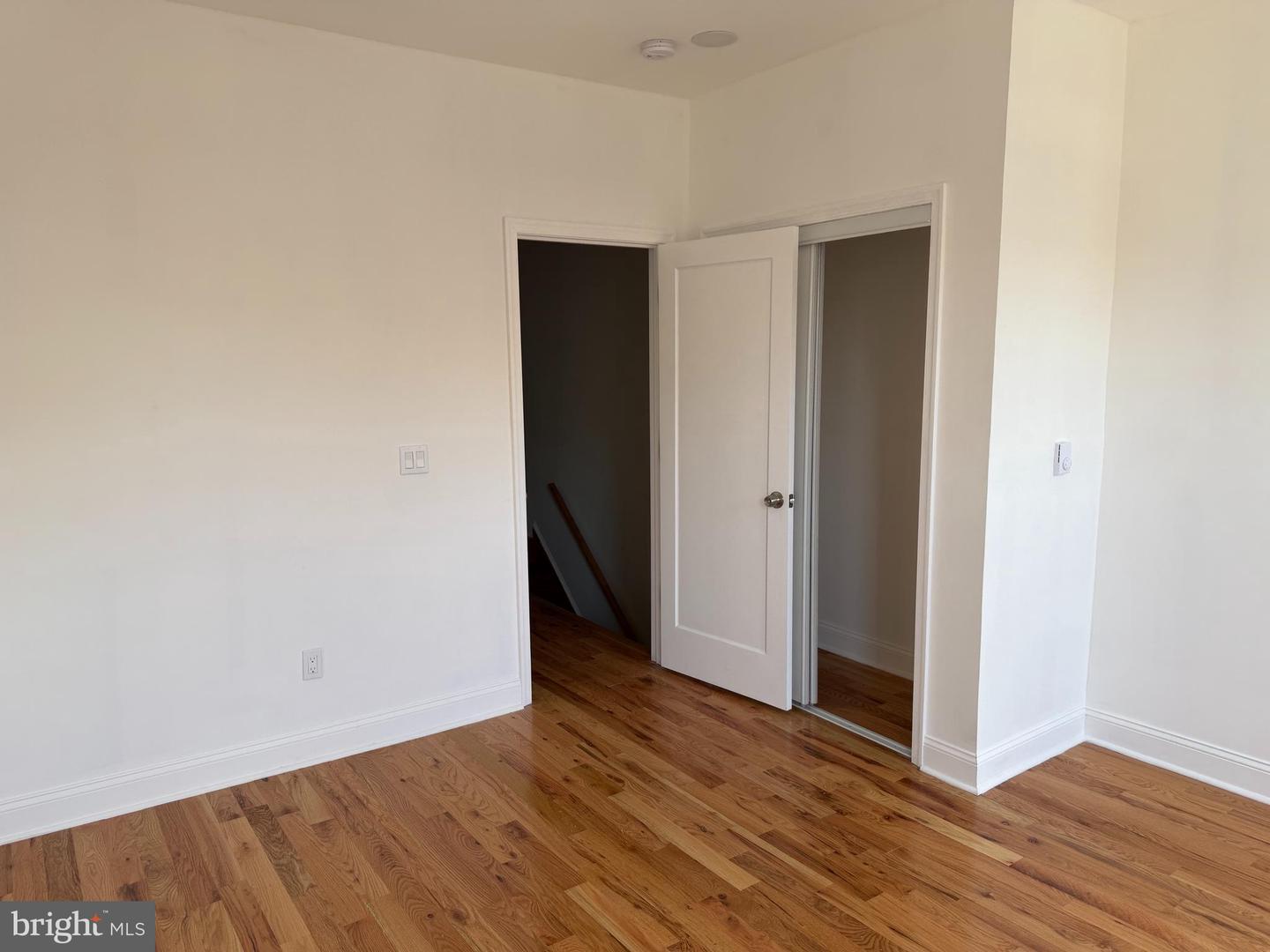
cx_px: 635
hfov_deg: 71.6
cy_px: 476
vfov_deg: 56.8
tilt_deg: -8.0
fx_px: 881
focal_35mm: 24
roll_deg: +1.1
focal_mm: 6.76
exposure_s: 1/121
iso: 50
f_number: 1.78
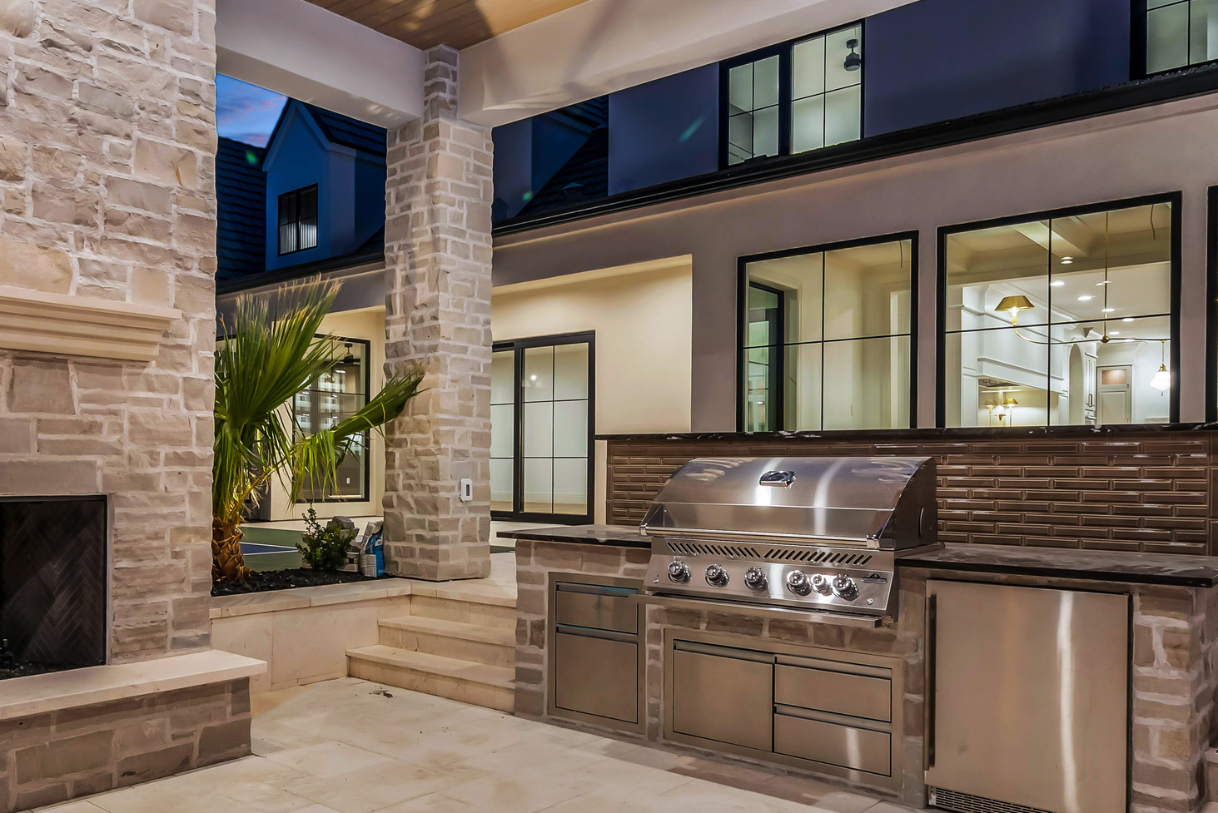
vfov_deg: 46.4
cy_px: 452
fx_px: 948
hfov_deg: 63.6
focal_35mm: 28
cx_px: 394
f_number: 10
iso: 400
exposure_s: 1/1.67
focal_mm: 20
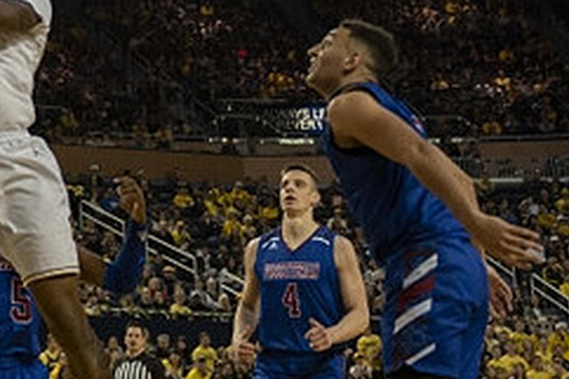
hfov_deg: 16.8
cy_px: 112
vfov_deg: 11.4
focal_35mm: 120
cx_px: 38
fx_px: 1895
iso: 1000
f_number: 2.8
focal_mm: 38
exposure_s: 1/1000
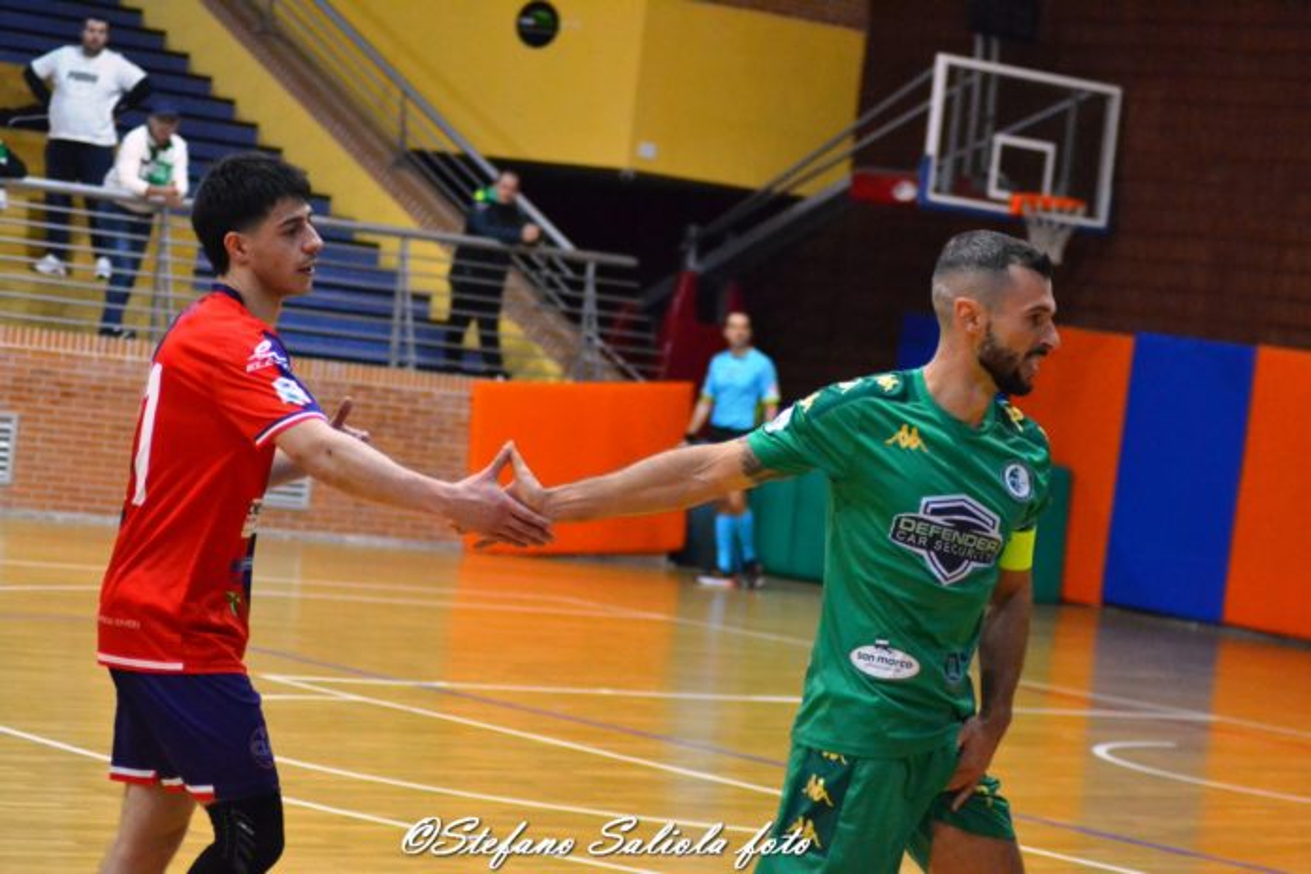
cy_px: 437
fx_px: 3823
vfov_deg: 13.0
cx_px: 656
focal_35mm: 105
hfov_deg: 19.5
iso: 3200
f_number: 4
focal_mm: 70
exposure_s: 1/250
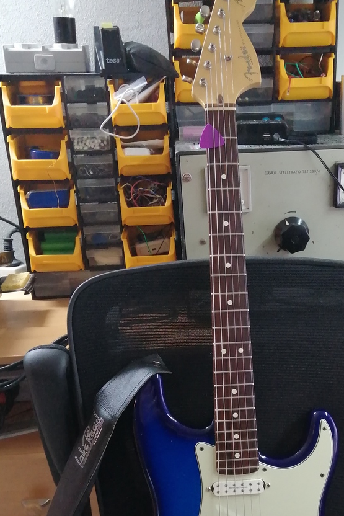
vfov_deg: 48.6
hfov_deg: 33.8
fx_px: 559
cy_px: 348
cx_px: 242
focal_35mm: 39
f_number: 1.8
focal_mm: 3.46
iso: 250
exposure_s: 1/33.3
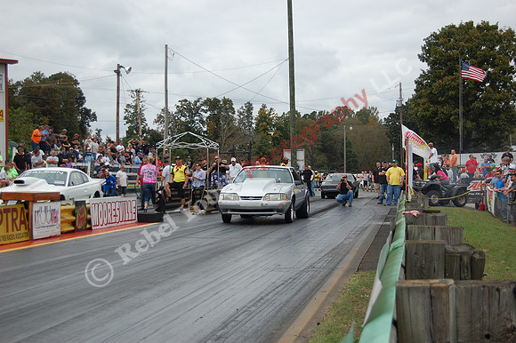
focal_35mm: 60
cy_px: 172
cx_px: 258
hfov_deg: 33.4
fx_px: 859
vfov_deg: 22.6
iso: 360
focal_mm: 40
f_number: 5
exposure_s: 1/1000
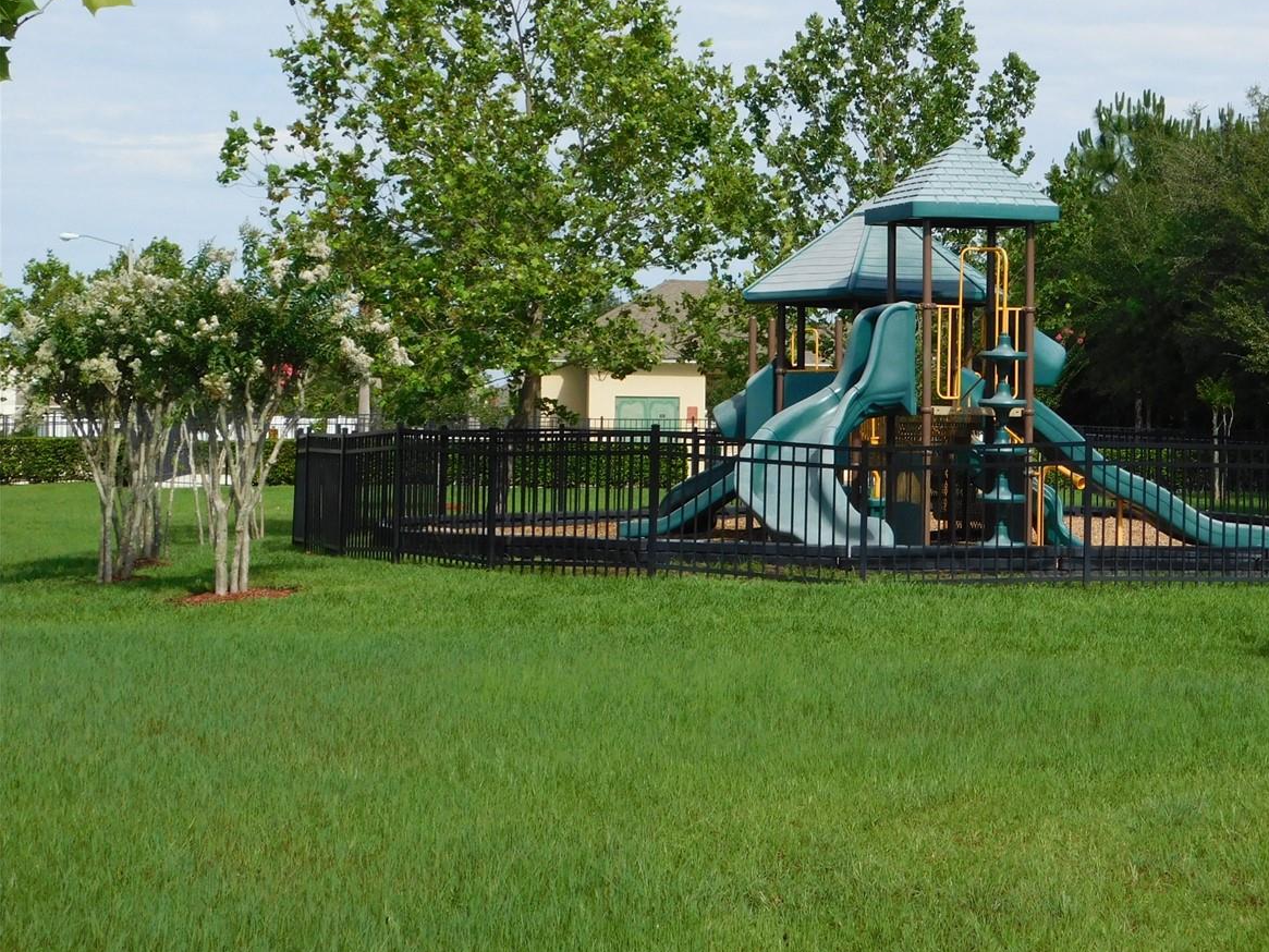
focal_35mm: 81
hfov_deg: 24.0
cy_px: 310
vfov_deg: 18.2
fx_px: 2970
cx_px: 870
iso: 125
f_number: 4
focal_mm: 10.4
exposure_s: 1/1000
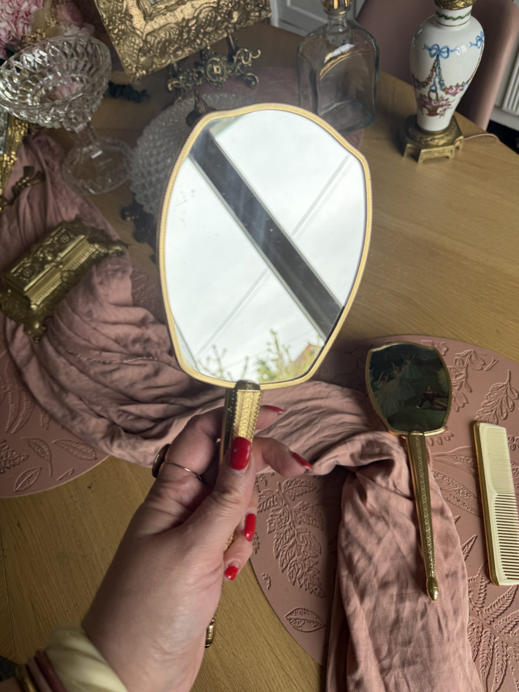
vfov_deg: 71.6
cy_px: 346
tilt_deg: -58.8
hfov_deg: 56.8
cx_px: 260
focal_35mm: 24
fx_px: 480
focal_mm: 6.76
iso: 80
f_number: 1.78
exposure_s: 1/342
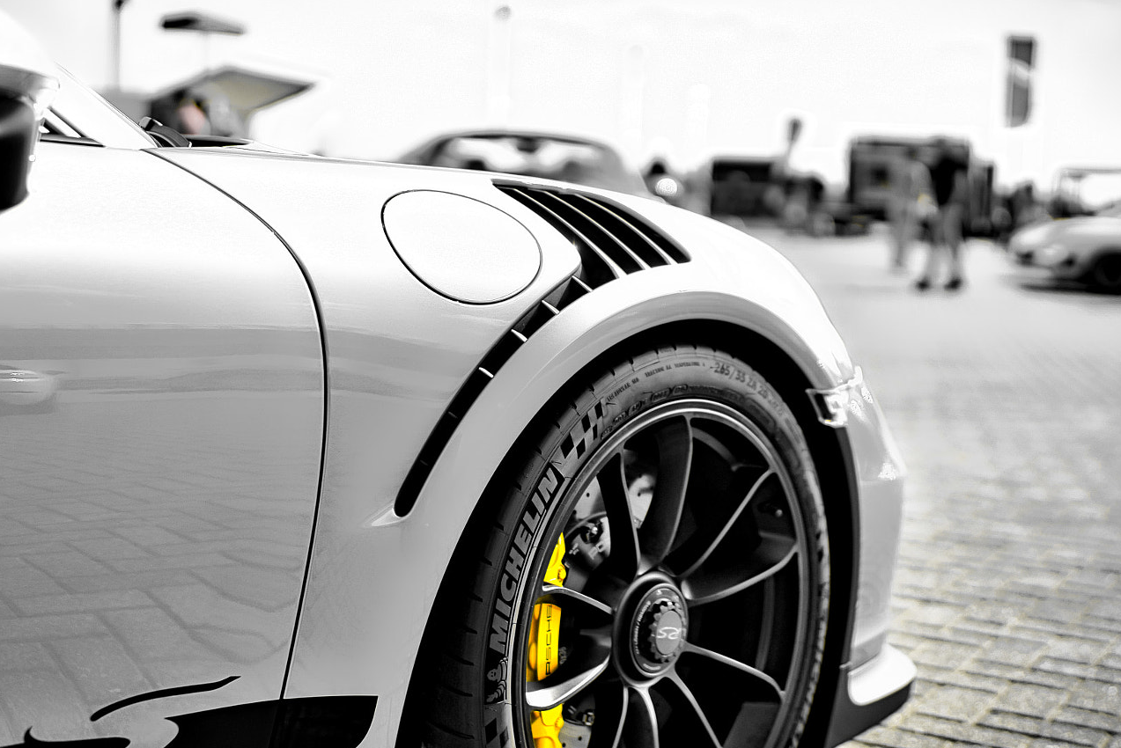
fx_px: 1371
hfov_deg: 44.2
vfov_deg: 30.5
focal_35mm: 44
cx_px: 441
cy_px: 443
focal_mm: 35
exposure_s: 1/3200
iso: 100
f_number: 1.4
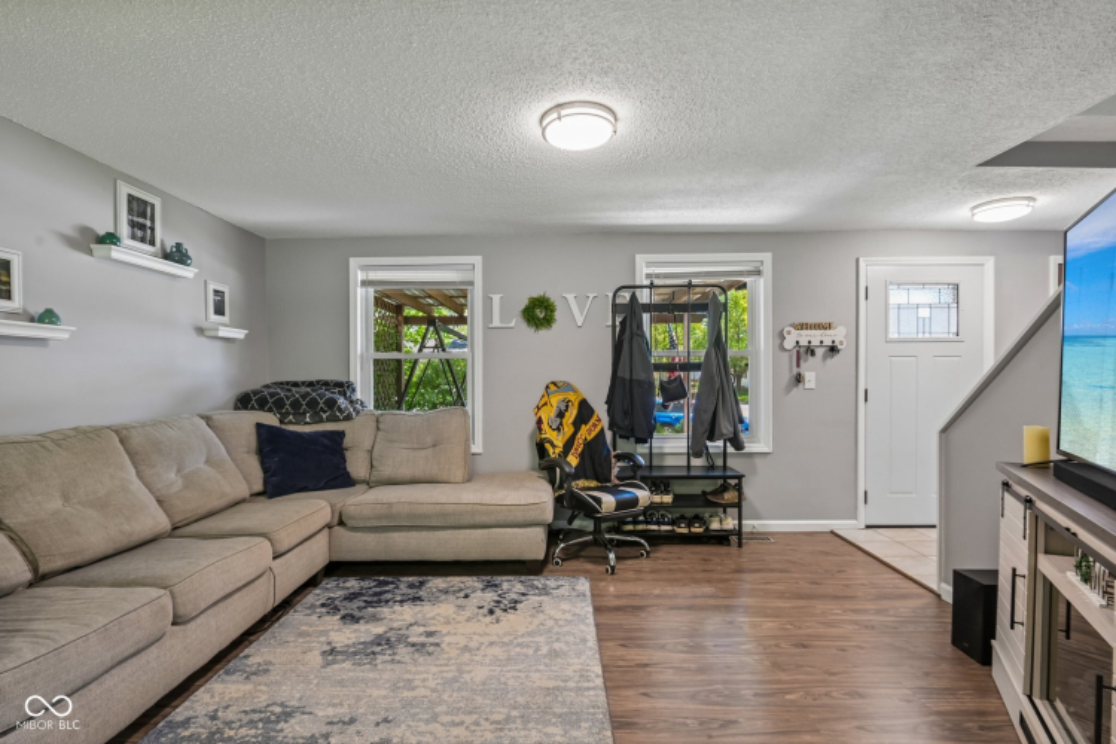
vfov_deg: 73.7
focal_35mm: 16
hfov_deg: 96.7
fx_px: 496
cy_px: 372
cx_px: 558
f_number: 8
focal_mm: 16
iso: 400
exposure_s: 1/10
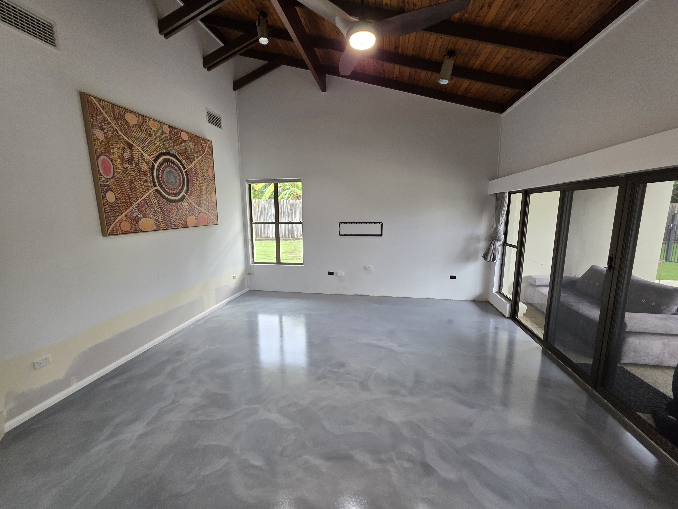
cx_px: 339
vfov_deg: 89.9
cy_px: 254
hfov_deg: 106.2
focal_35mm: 13
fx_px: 255
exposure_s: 1/40.1
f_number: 1.9
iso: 80
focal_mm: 2.2
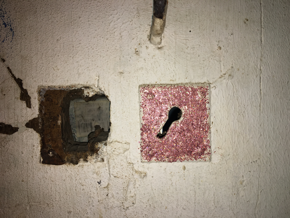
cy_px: 109
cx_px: 145
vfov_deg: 48.2
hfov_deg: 61.7
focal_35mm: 29
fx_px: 243
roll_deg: +1.0
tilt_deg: -3.1
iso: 25
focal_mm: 4.15
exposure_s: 1/295
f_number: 2.2
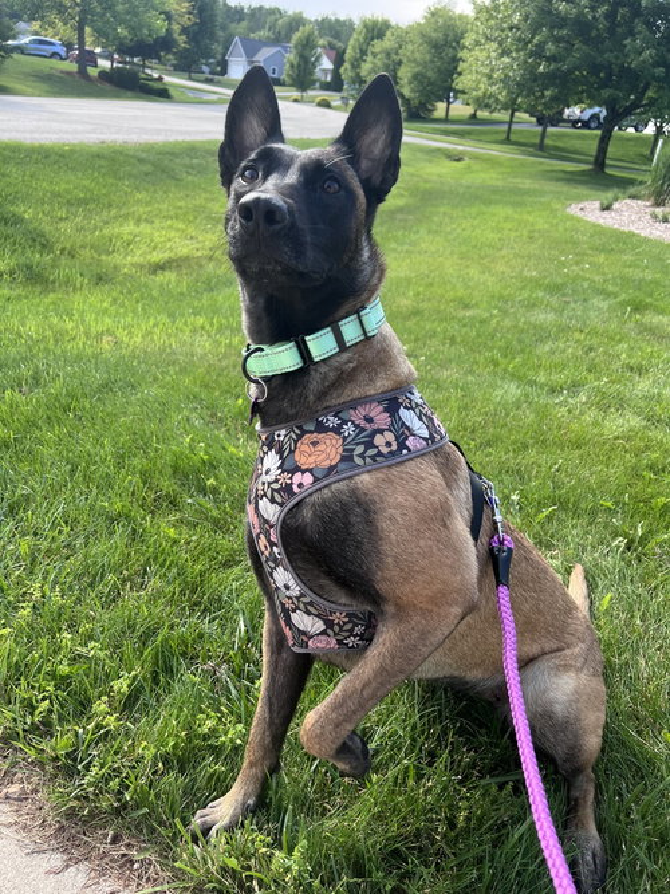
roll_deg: -7.1
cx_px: 335
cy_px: 447
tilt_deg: -23.6
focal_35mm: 26
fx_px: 671
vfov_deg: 67.3
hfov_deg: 53.0
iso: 50
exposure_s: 1/709
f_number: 1.5
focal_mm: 5.7
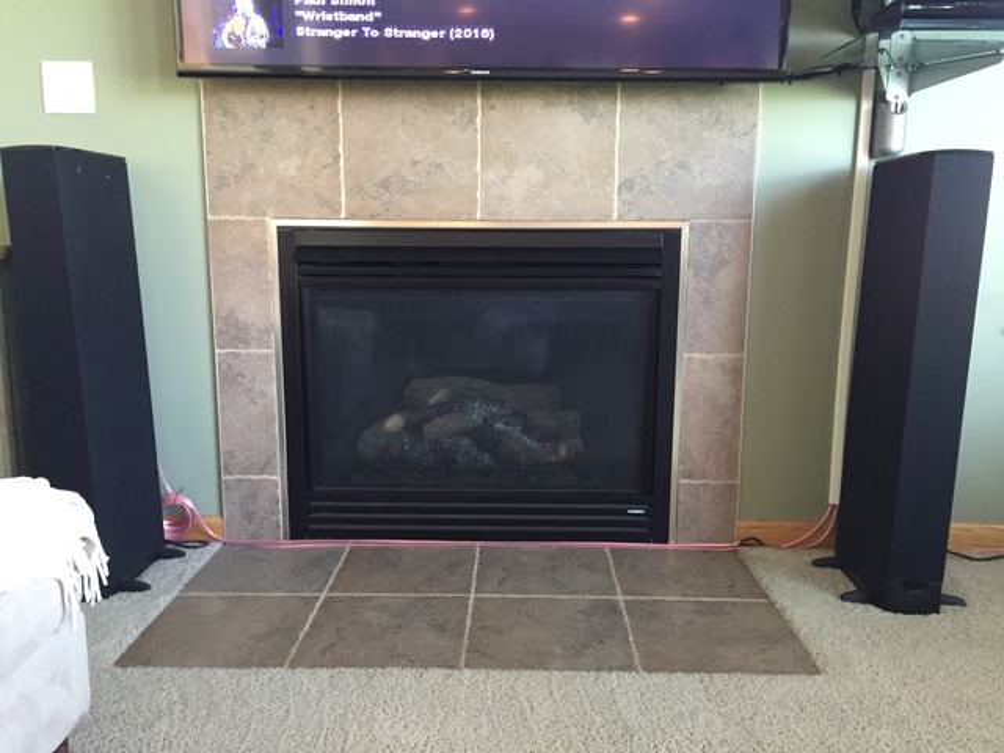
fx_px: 841
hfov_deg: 61.7
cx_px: 502
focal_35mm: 29
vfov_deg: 48.2
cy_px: 376
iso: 250
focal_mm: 4.15
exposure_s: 1/24
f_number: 2.2
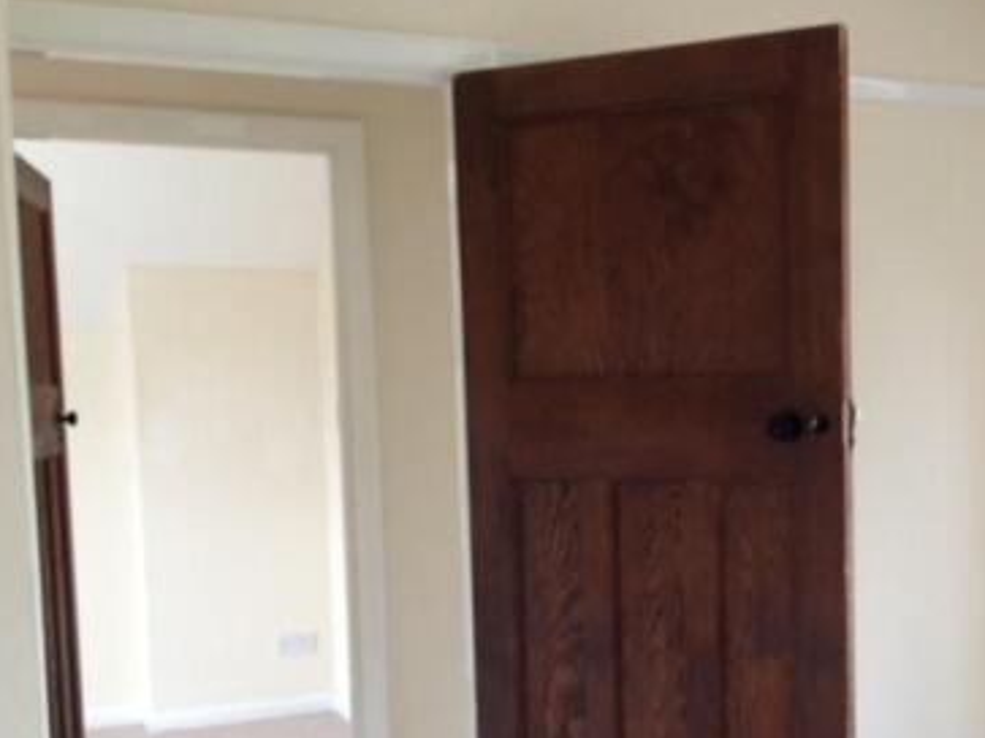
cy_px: 492
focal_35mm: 53
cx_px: 718
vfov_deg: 27.3
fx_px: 1508
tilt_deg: -2.6
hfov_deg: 35.5
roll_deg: +1.9
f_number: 2.4
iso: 80
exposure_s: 1/20
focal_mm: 4.12
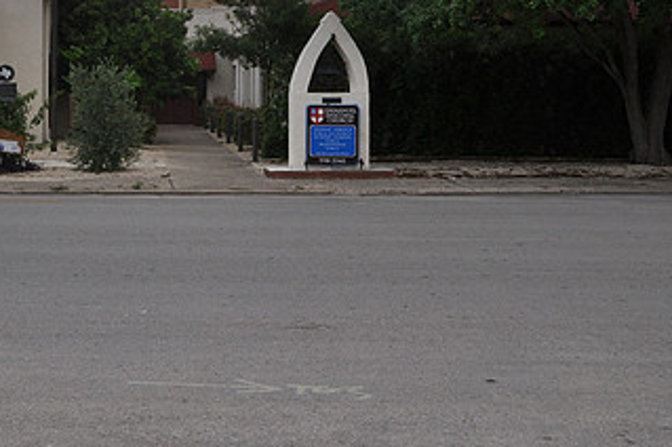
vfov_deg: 22.2
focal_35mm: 60
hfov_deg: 32.4
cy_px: 77
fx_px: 1119
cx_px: 126
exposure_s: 1/200
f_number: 8
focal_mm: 22
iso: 200
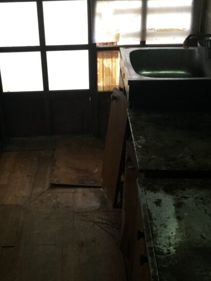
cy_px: 160
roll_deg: -0.9
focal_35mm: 54
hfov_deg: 27.0
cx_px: 95
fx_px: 439
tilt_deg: -28.3
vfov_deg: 35.5
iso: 100
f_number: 2.4
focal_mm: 3.3
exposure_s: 1/33
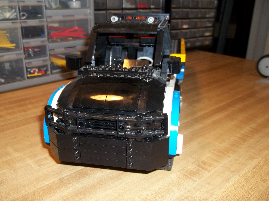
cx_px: 134
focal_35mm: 33
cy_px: 100
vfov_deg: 42.9
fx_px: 256
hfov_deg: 55.4
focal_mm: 5.9
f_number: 3.3
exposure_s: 1/30
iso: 64
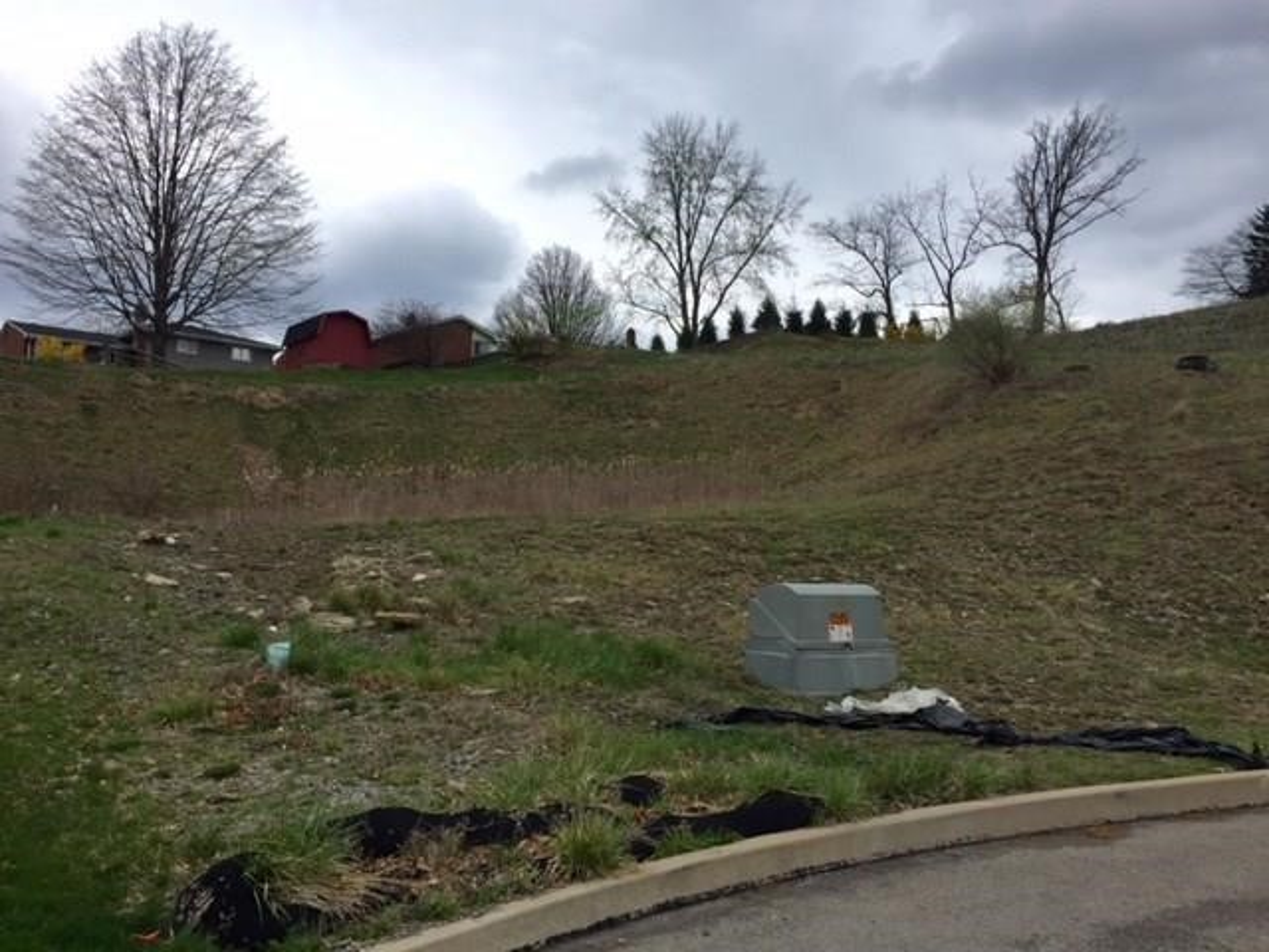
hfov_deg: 61.7
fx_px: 1063
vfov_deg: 48.2
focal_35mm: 29
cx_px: 634
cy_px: 476
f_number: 2.2
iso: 32
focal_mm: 4.15
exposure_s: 1/1276
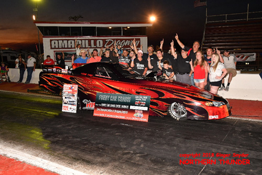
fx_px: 240
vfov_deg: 39.9
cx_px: 131
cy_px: 88
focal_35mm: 33
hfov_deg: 57.2
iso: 1250
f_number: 5.6
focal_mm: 22
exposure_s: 1/250
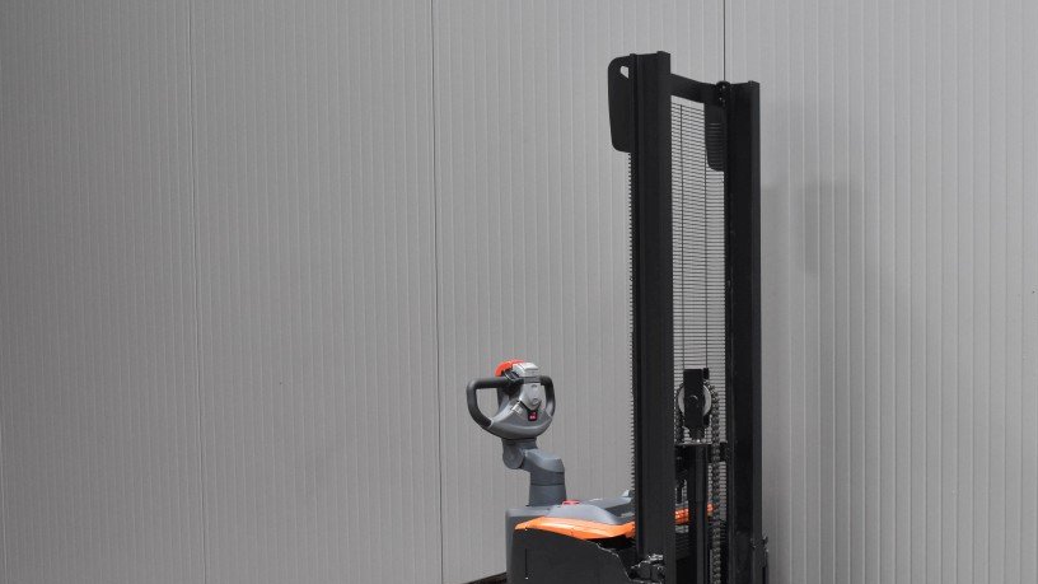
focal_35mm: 58
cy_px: 467
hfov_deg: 35.7
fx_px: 1590
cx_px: 717
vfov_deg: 20.6
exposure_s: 1/50
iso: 1600
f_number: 5
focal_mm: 25
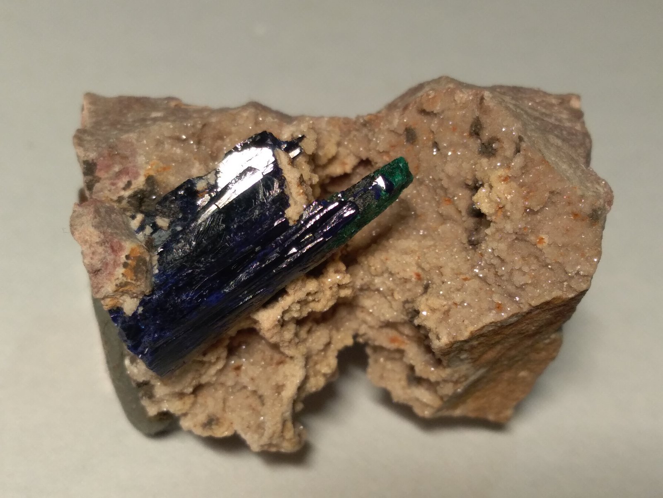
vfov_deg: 53.1
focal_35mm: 26
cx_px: 332
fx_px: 498
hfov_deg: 67.3
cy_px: 249
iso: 128
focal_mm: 3.54
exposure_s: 1/50
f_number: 2
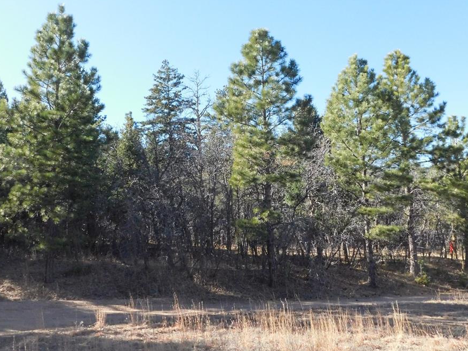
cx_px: 218
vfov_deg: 40.7
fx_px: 473
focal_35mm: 35
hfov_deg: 52.6
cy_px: 159
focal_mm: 5.3
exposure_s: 1/640
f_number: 6.4
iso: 800
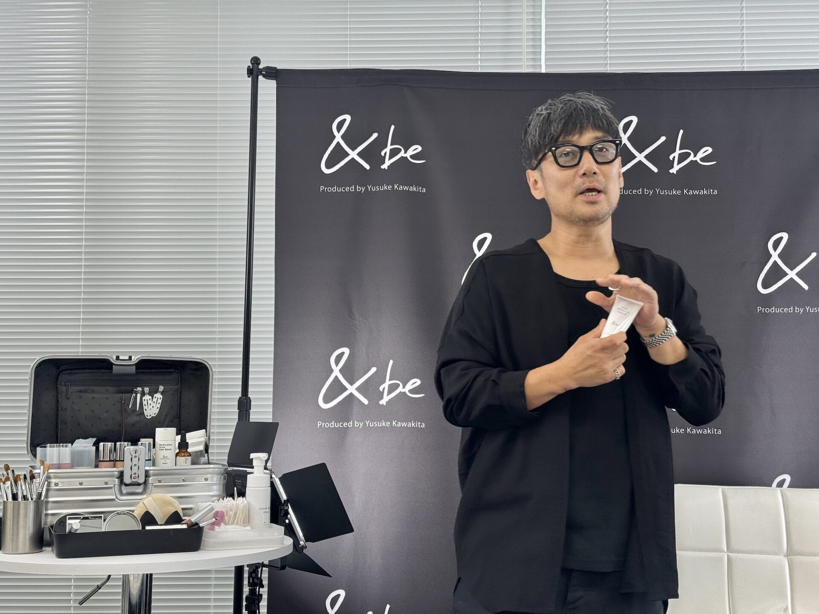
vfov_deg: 30.3
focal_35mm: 48
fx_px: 1136
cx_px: 410
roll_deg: +0.3
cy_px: 307
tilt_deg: +3.9
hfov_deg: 39.7
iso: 80
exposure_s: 1/100
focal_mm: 6.76
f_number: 1.78
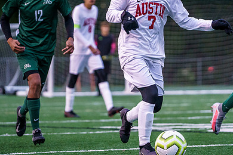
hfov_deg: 5.9
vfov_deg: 4.0
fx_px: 2246
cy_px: 56
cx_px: 134
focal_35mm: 347
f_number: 4
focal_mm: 200
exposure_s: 1/1250
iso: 5000
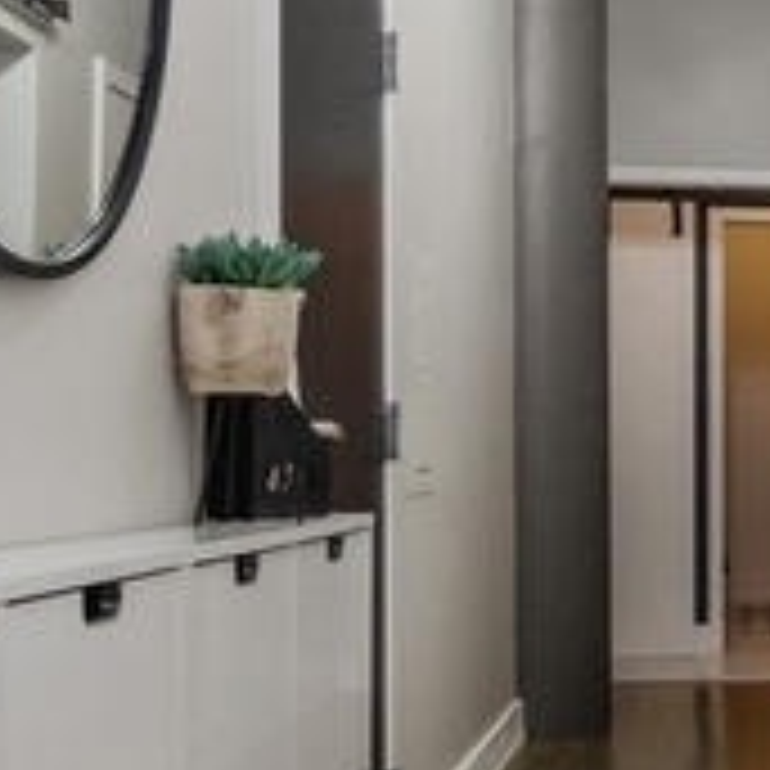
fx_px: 1802
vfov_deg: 24.1
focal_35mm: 72
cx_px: 1126
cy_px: 441
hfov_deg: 20.8
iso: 200
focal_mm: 15
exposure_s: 1/5
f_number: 8
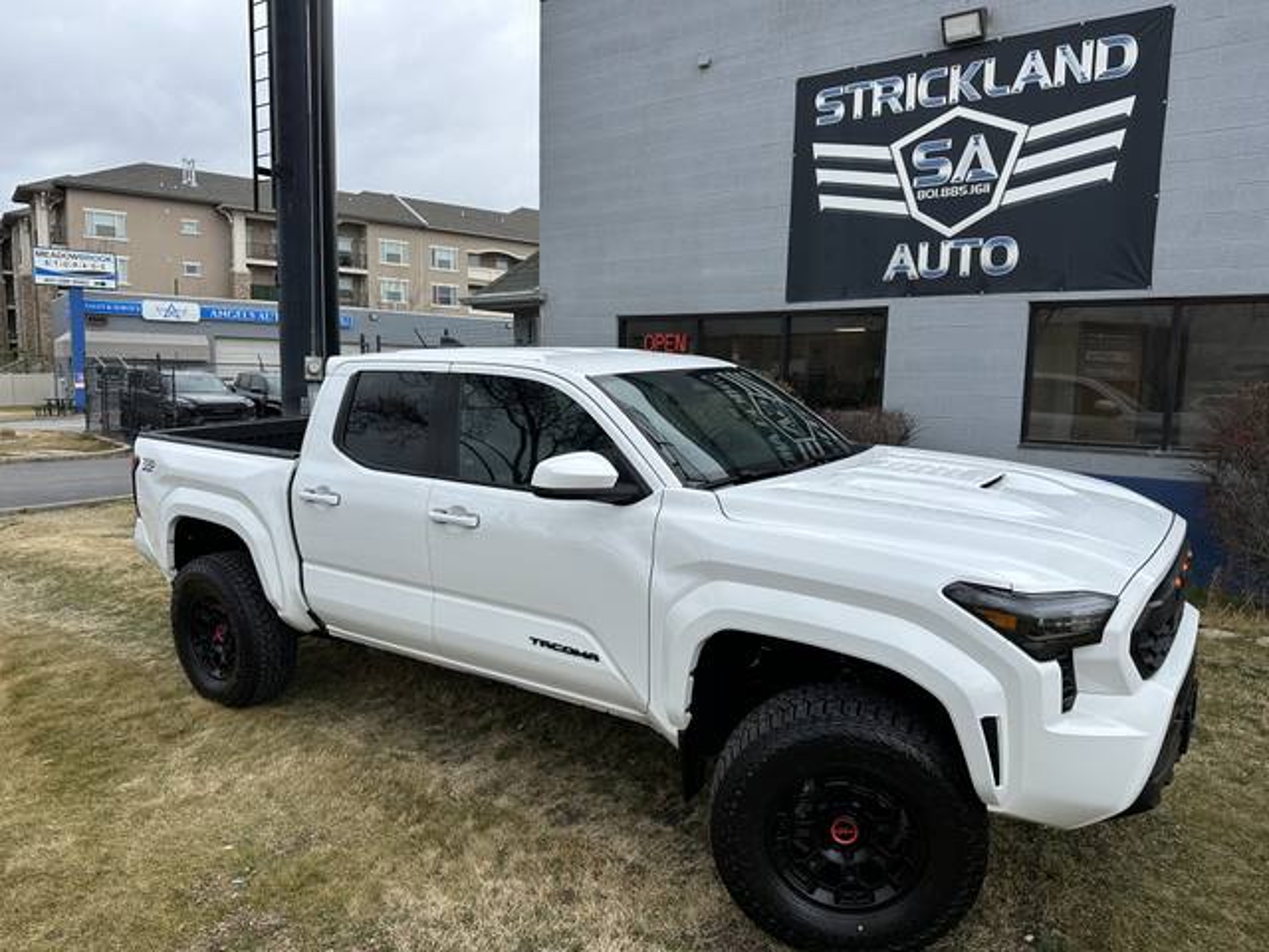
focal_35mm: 24
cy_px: 476
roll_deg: -2.0
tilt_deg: -6.1
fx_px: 880
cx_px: 634
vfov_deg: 56.8
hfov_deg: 71.6
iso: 80
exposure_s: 1/1517
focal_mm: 6.86
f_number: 1.78
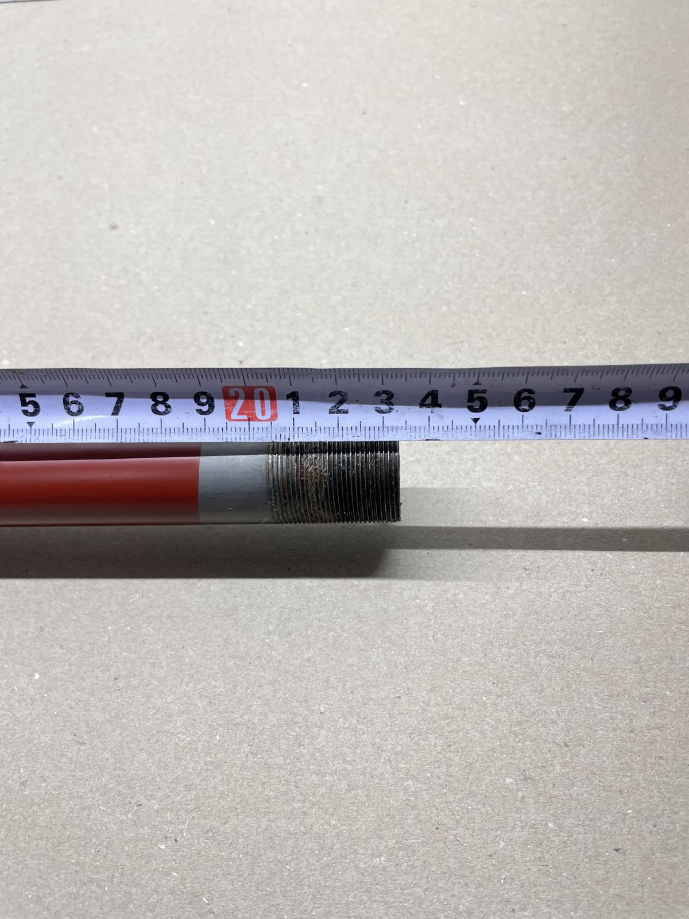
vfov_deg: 67.3
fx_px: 690
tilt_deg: -58.5
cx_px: 344
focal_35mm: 26
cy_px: 460
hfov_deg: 53.1
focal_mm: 4.2
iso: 100
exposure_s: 1/100
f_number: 1.6
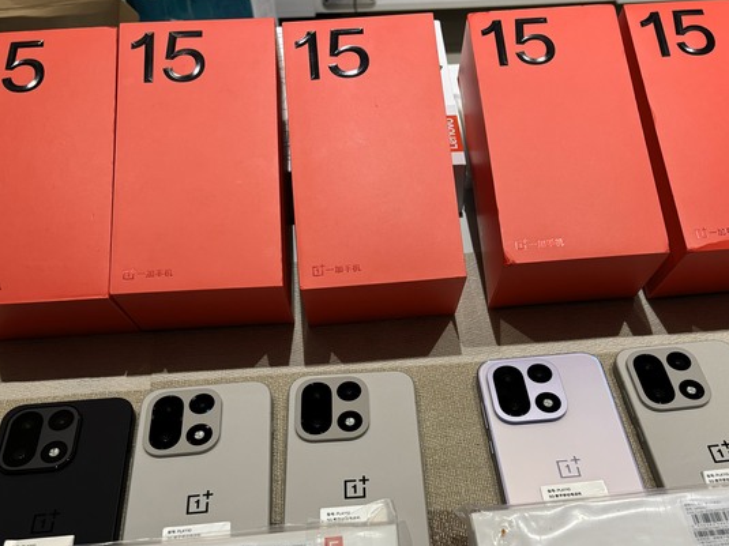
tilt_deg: -51.5
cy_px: 353
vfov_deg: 40.3
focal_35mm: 35
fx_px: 737
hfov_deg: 52.6
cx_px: 382
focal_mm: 5.96
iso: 125
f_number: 1.6
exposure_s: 1/120
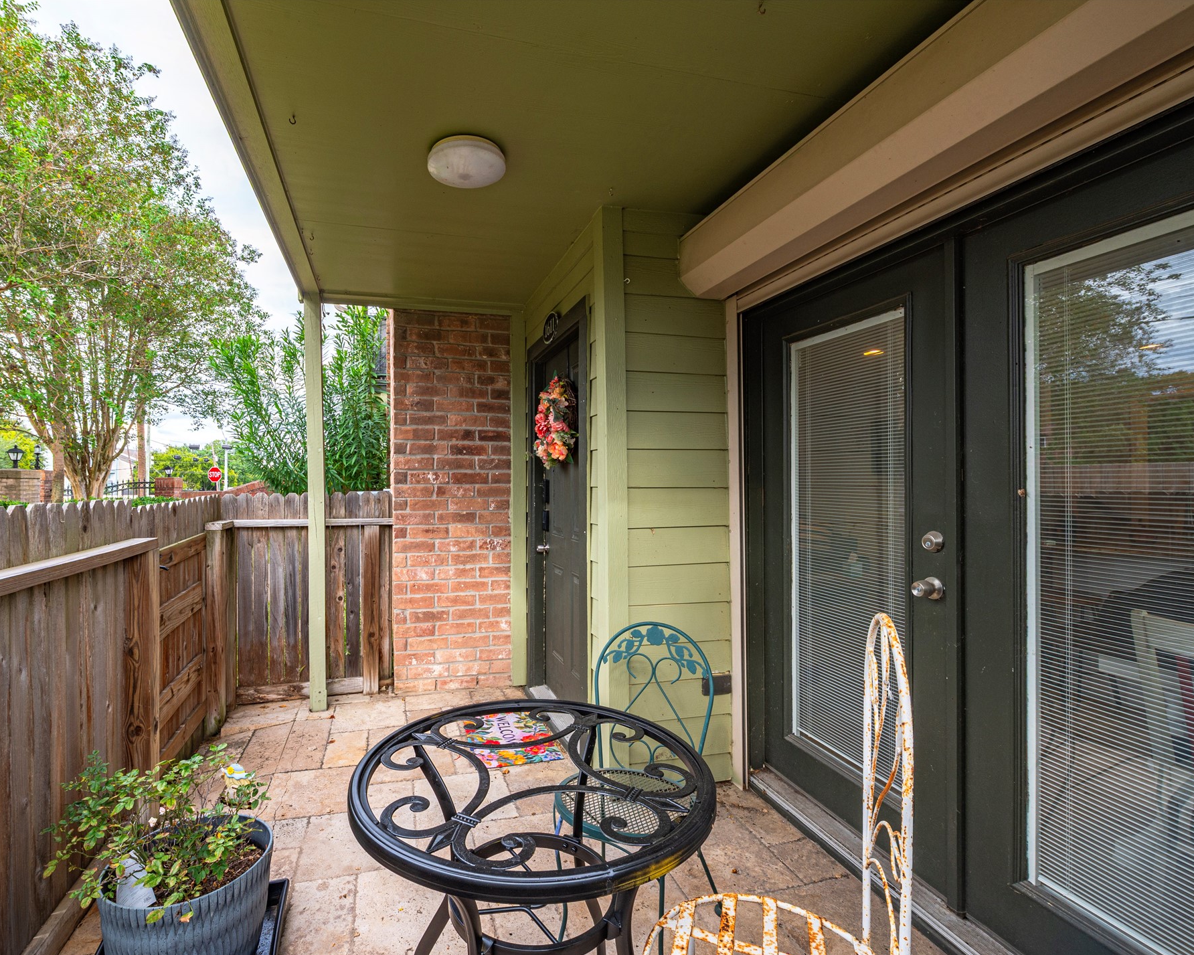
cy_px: 483
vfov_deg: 80.4
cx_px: 521
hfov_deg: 92.6
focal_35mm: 16
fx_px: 565
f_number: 13
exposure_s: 1/20
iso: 125
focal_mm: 14
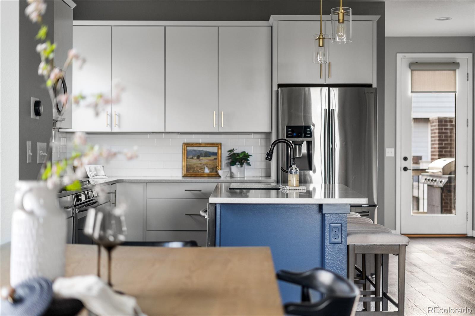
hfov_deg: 39.6
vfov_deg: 27.0
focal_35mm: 50
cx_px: 238
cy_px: 158
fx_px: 660
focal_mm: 50
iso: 500
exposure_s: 1/25
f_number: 1.8
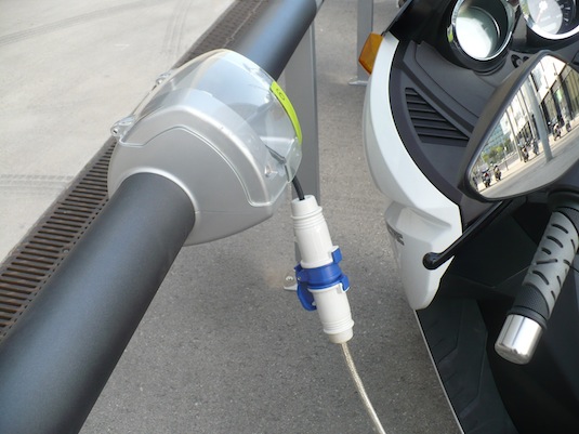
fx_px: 619
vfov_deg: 38.7
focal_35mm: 37
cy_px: 217
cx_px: 290
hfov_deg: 50.1
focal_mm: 6.1
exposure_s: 1/200
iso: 100
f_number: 2.8
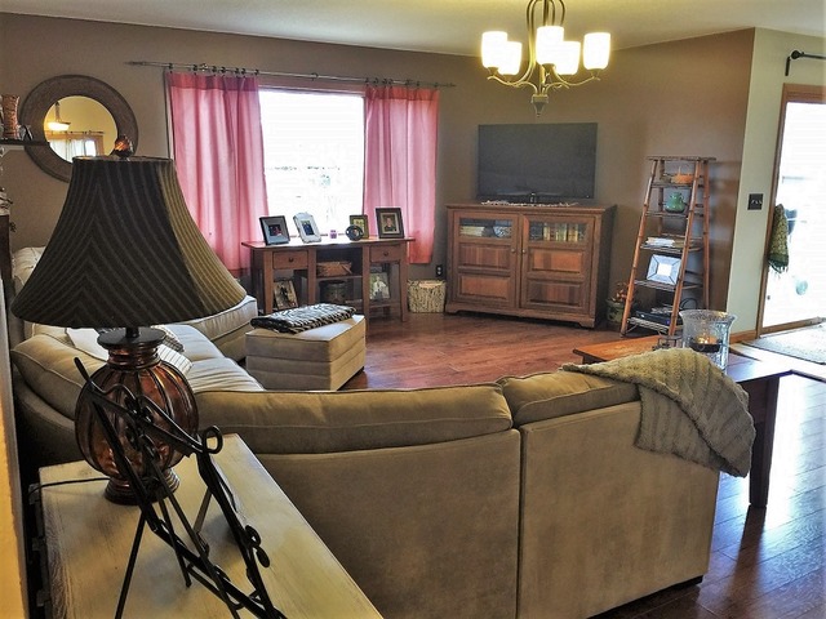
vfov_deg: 48.2
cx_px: 413
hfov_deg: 61.7
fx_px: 692
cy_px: 310
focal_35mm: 29
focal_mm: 4.15
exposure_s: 1/15
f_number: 2.2
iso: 64
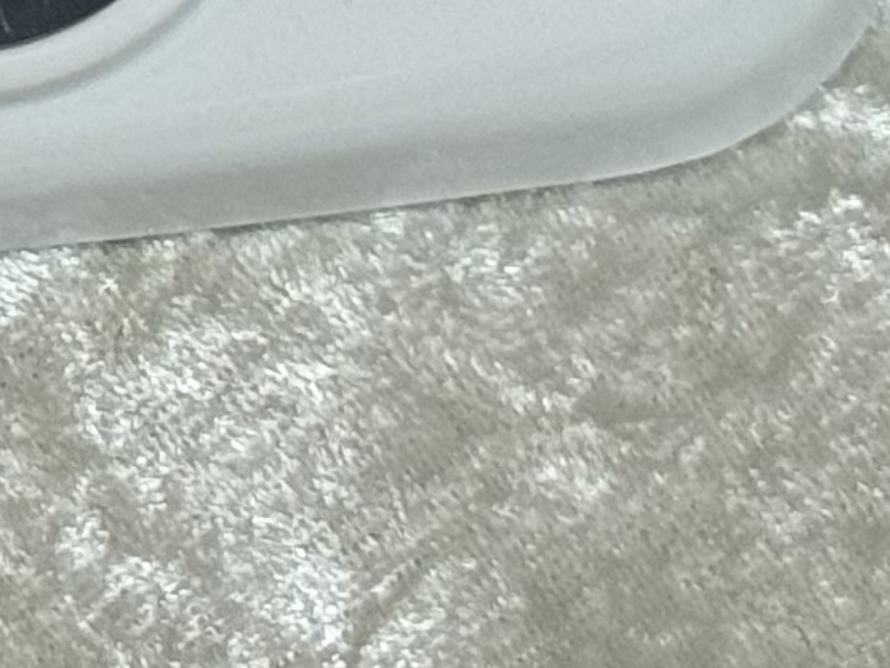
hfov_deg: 6.4
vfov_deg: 4.8
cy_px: -1122
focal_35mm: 302
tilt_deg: -57.1
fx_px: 7766
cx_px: -897
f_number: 1.78
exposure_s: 1/60
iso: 125
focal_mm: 6.76
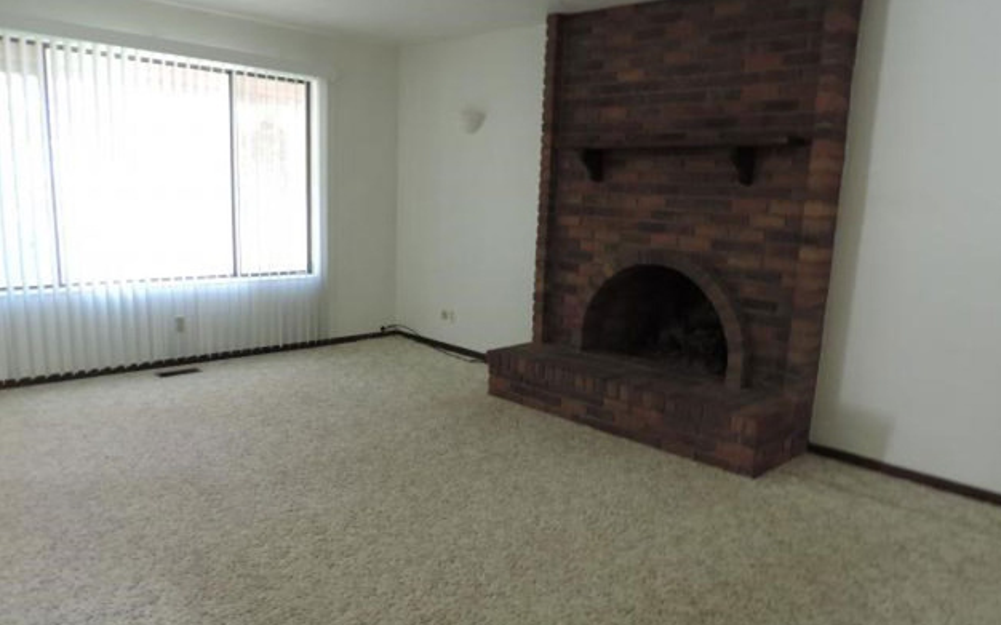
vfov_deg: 47.6
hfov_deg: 70.4
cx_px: 510
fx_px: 709
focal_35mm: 26
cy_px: 328
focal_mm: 4.3
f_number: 3
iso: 400
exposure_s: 1/8
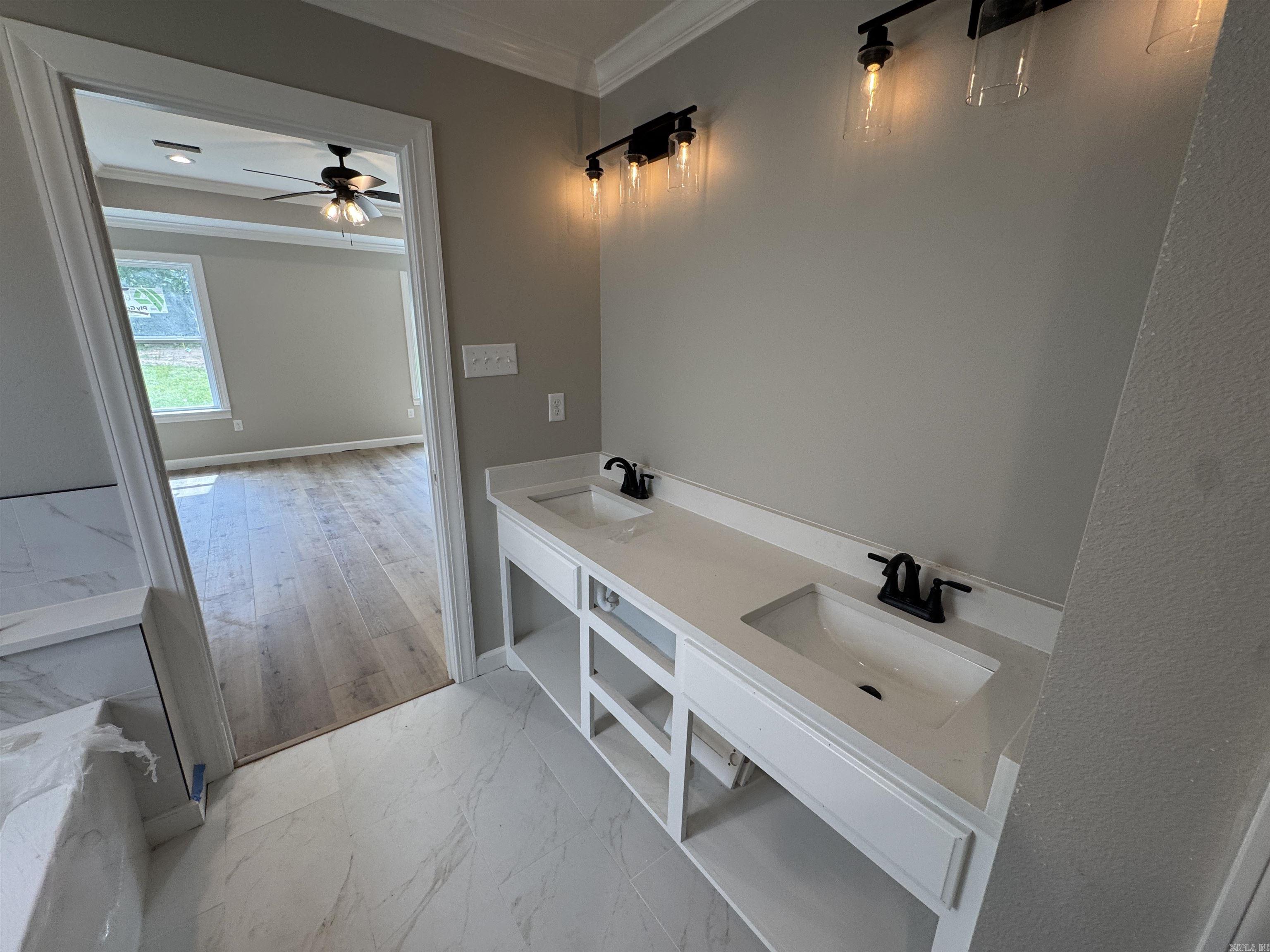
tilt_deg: -15.8
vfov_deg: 85.7
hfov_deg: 102.1
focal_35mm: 14
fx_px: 514
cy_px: 476
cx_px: 635
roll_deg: -1.4
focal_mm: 2.22
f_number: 2.2
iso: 125
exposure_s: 1/120
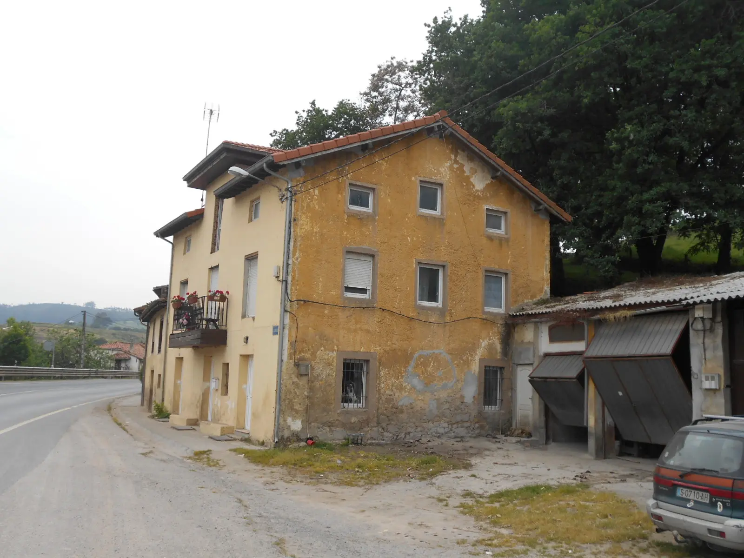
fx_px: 731
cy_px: 279
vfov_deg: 41.8
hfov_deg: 54.0
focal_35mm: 34
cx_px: 372
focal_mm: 5.8
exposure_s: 1/250
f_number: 3.6
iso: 80
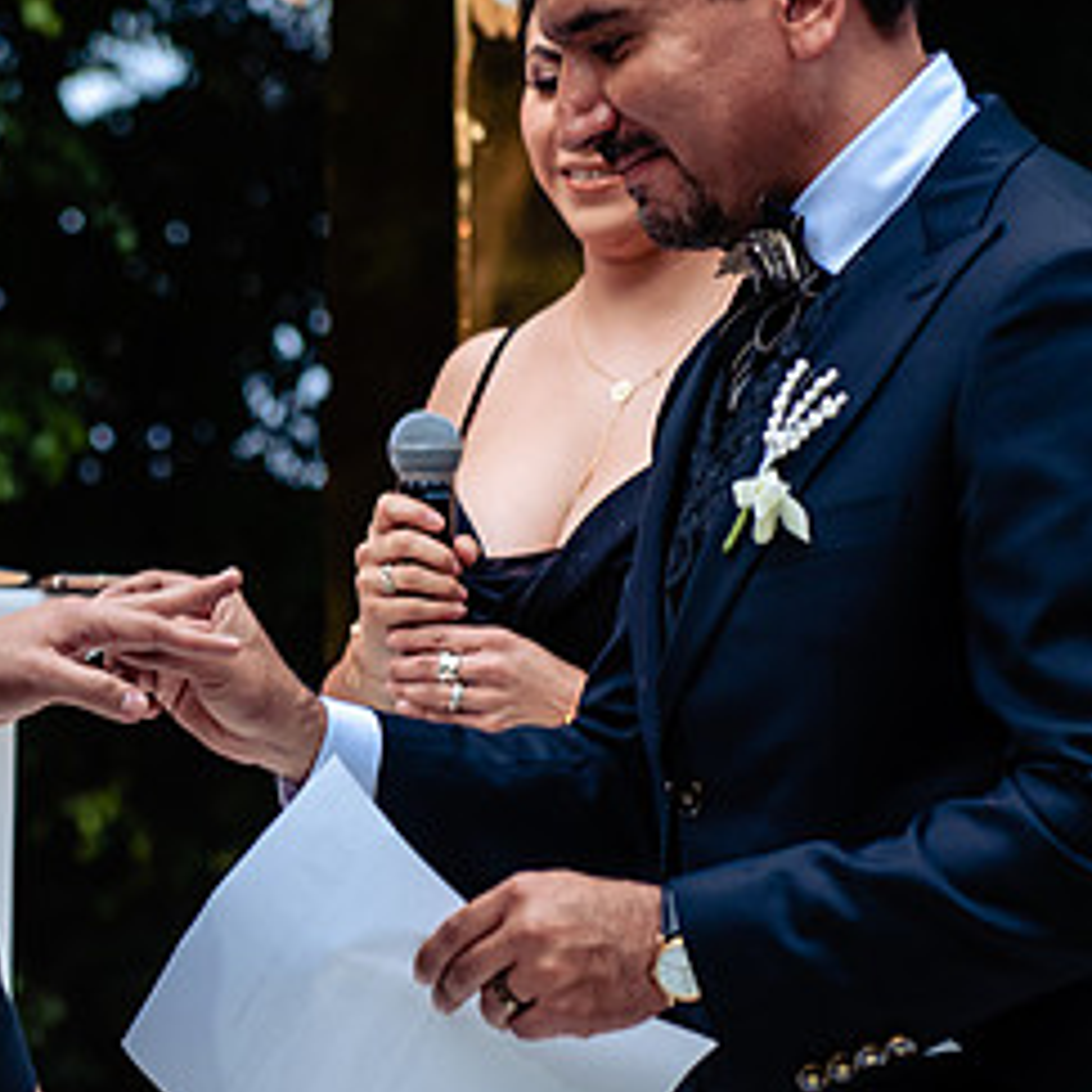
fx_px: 5068
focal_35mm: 142
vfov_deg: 12.3
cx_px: 166
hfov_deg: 12.2
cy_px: 461
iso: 640
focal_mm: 70
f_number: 3.5
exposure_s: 1/125
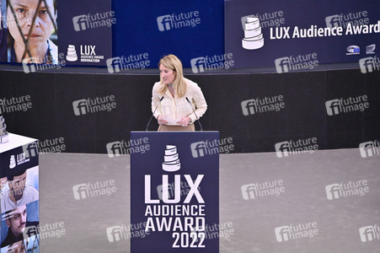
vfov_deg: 4.3
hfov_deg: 6.4
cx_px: 190
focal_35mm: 320
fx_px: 3375
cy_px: 126
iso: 6400
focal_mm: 320
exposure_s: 1/500
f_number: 5.6
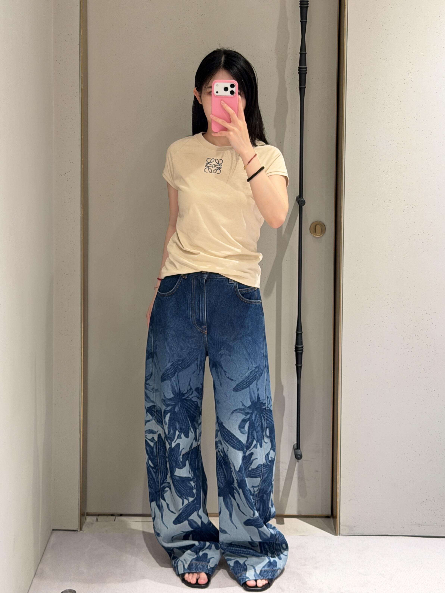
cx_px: 222
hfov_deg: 30.3
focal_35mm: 48
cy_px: 296
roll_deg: +0.5
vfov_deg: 39.7
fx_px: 823
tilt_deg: -6.2
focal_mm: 6.76
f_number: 1.78
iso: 125
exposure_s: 1/50
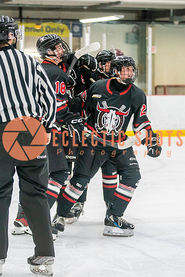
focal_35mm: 144
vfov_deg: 14.3
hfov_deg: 9.5
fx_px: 1110
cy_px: 138
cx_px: 63
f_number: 2.8
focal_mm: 95
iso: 5000
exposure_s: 1/640
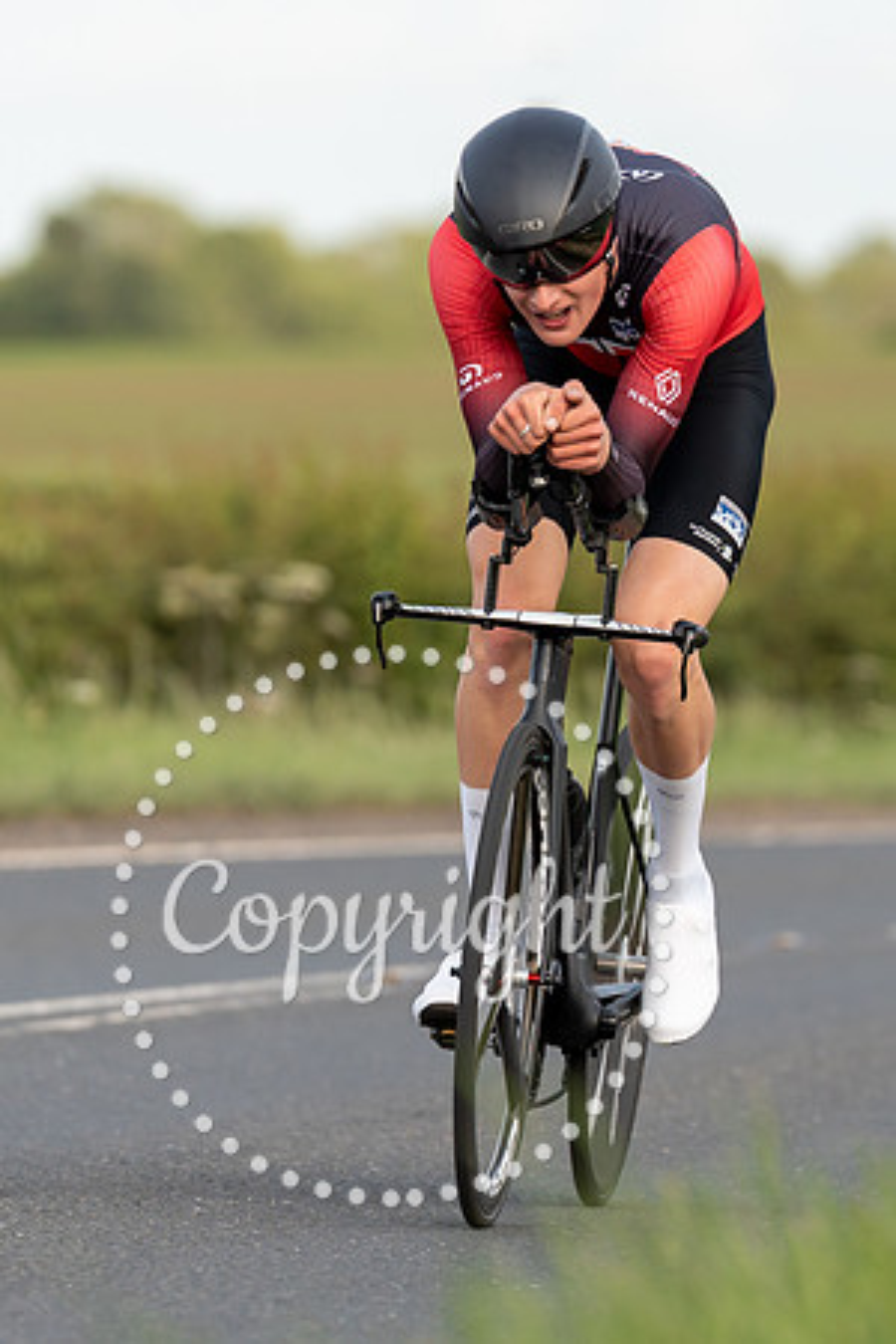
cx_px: 609
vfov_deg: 4.2
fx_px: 18384
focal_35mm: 492
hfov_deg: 2.8
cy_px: 539
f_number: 3.2
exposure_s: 1/1000
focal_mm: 197
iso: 160
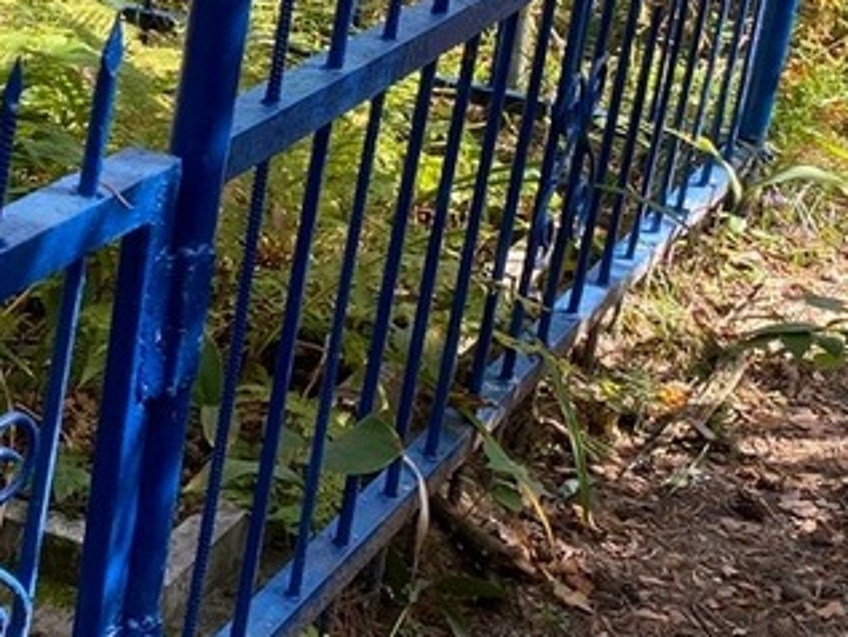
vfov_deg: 17.0
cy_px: -72
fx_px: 2059
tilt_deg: -10.4
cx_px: -305
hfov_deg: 20.8
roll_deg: -3.4
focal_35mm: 84
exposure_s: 1/170
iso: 32
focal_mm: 4.25
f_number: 1.8
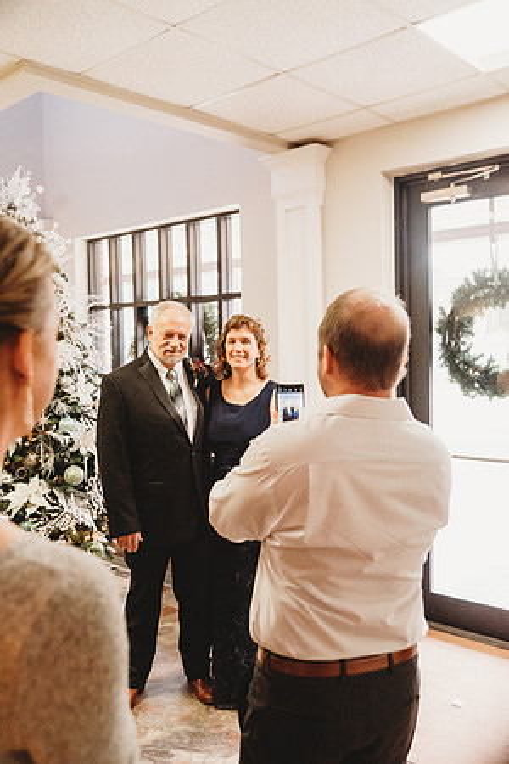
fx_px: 679
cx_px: 254
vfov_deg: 58.7
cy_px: 382
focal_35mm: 32
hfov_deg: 41.1
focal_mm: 32
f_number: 4
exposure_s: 1/200
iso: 4000
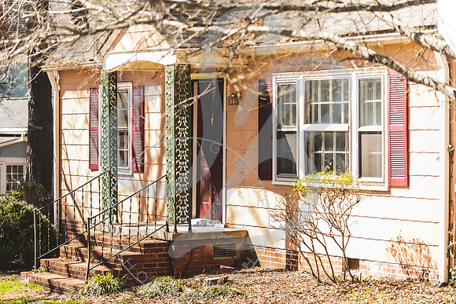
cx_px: 225
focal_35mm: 113
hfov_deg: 18.1
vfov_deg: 12.2
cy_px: 152
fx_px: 1428
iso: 200
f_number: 2.8
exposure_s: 1/400
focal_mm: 110
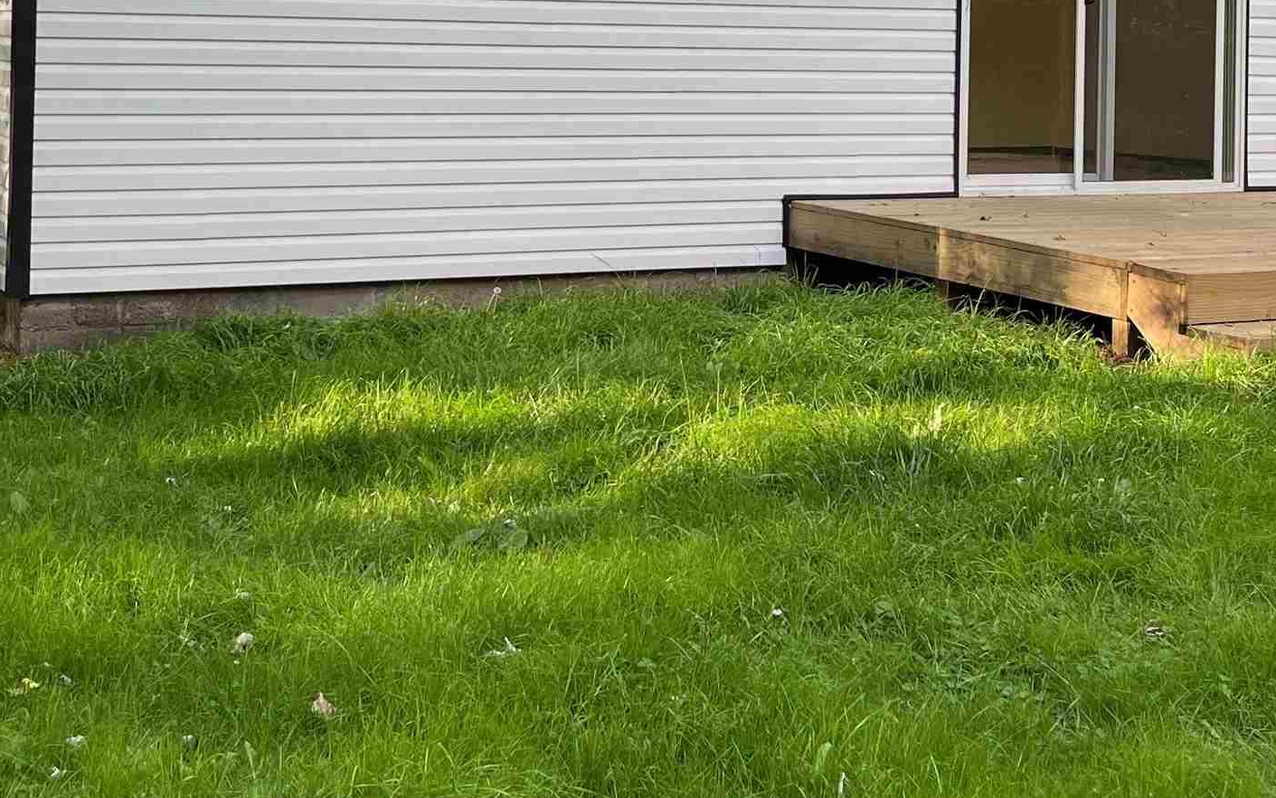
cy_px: -16
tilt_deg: +1.6
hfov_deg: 34.0
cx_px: 638
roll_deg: -0.8
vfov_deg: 20.9
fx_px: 2087
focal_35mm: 60
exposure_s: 1/206
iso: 50
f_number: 1.6
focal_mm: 5.1
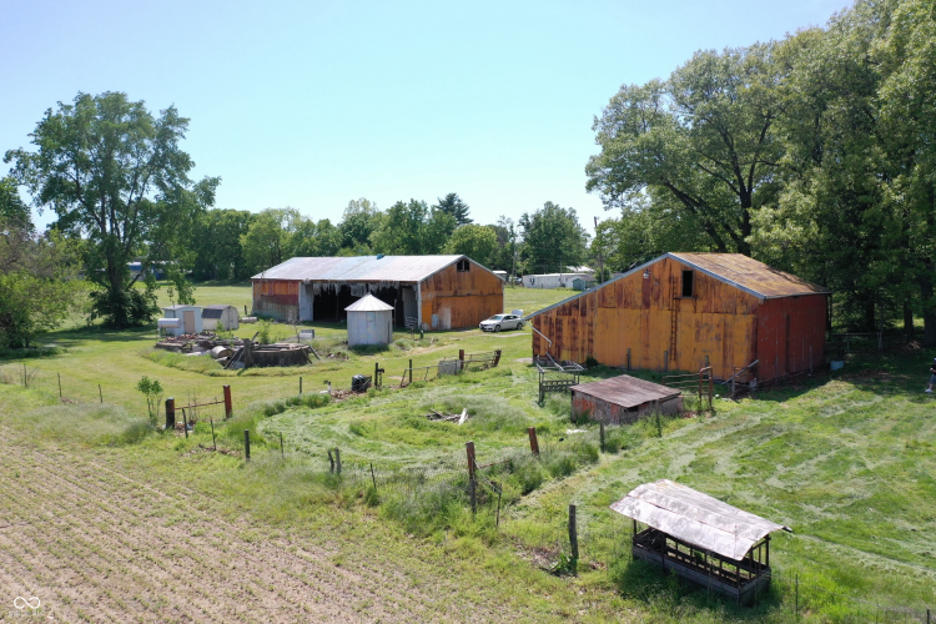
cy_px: 312
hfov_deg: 65.5
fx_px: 728
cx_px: 468
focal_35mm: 28
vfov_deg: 46.4
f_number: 3.5
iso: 400
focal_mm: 10.26
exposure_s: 1/3200
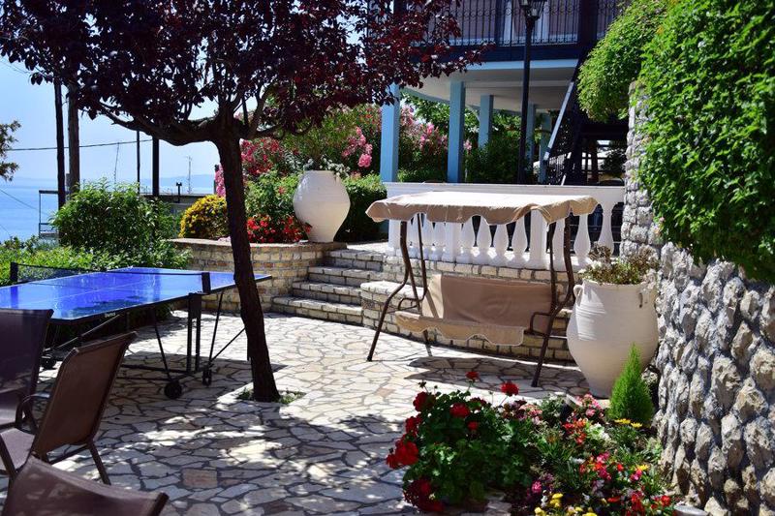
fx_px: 904
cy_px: 258
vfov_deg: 31.9
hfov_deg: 46.4
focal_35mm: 42
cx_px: 388
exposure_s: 1/1250
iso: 100
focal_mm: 28
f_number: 4.5
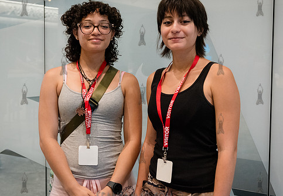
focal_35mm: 52
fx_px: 413
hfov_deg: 37.8
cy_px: 88
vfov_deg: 26.6
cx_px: 134
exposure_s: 1/200
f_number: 4.5
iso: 5000
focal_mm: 40
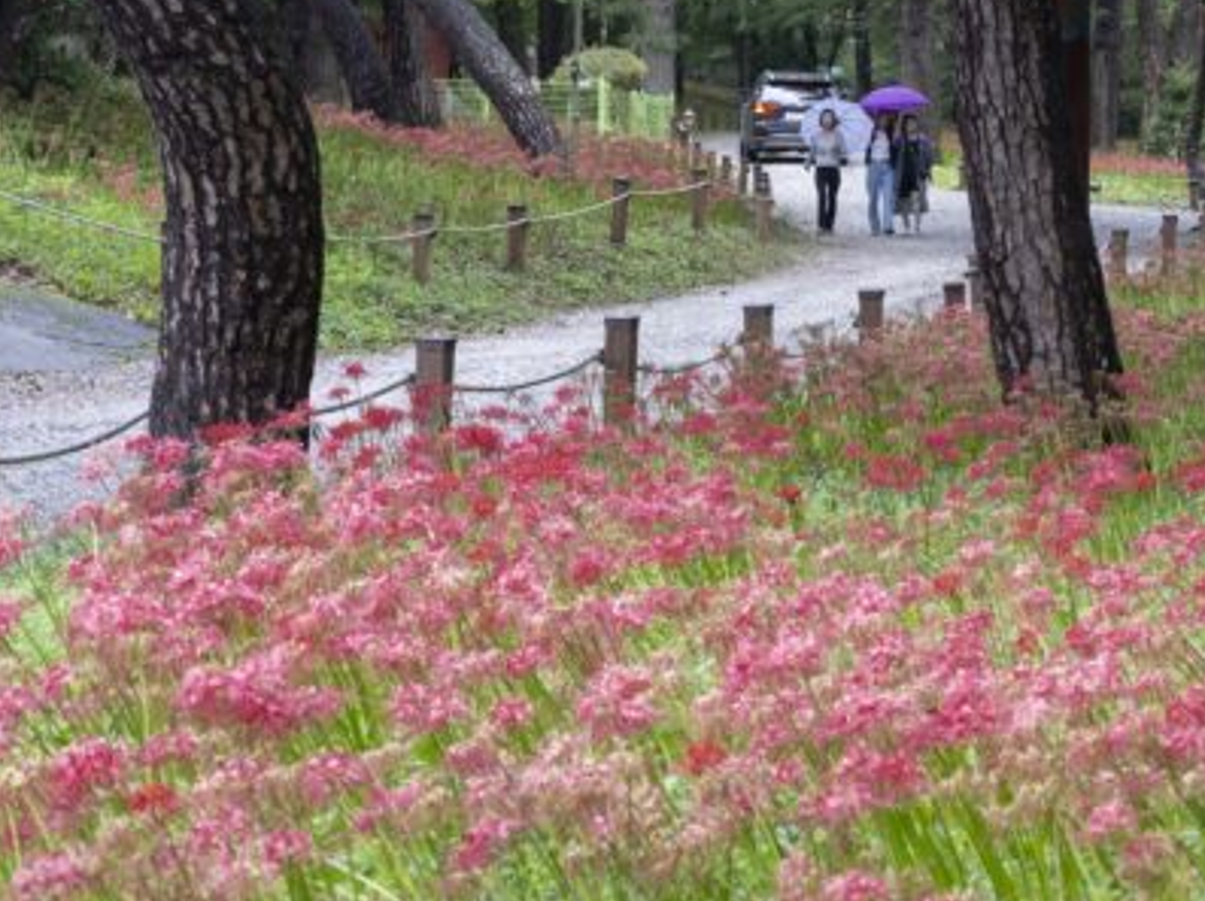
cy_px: -26
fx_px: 5182
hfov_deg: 13.0
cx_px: 1332
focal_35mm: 149
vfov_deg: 9.9
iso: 1600
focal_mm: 60
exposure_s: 1/160
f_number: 5.6
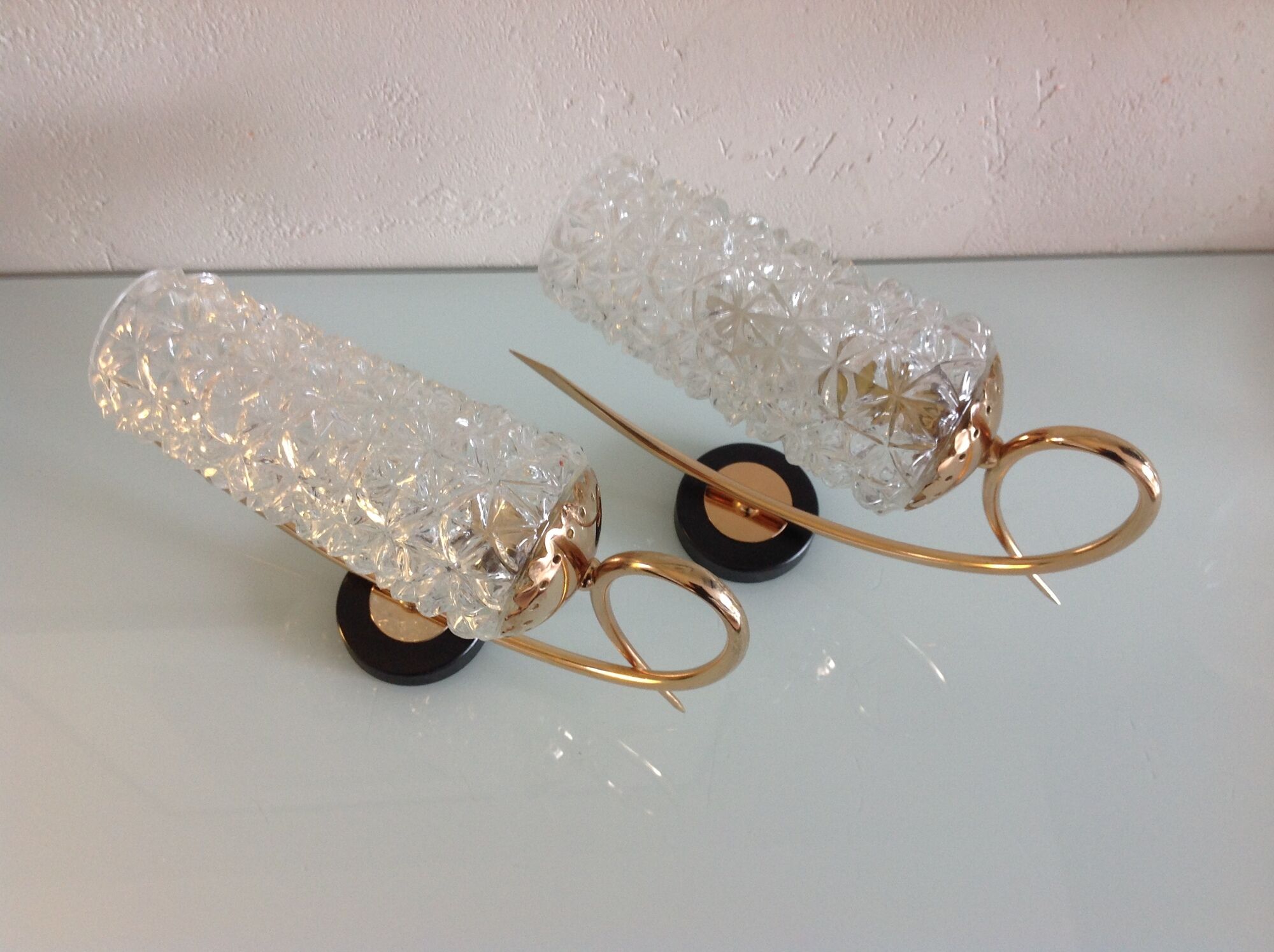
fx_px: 1286
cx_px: 637
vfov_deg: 40.6
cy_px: 476
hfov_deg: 52.7
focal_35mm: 35
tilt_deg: -63.6
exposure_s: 1/15
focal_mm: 4.28
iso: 64
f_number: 2.4
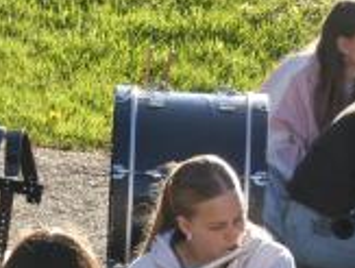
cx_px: 174
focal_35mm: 475
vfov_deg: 3.1
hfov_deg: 4.2
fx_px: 4882
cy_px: 270
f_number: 5.5
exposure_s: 1/100
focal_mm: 34.8
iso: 80
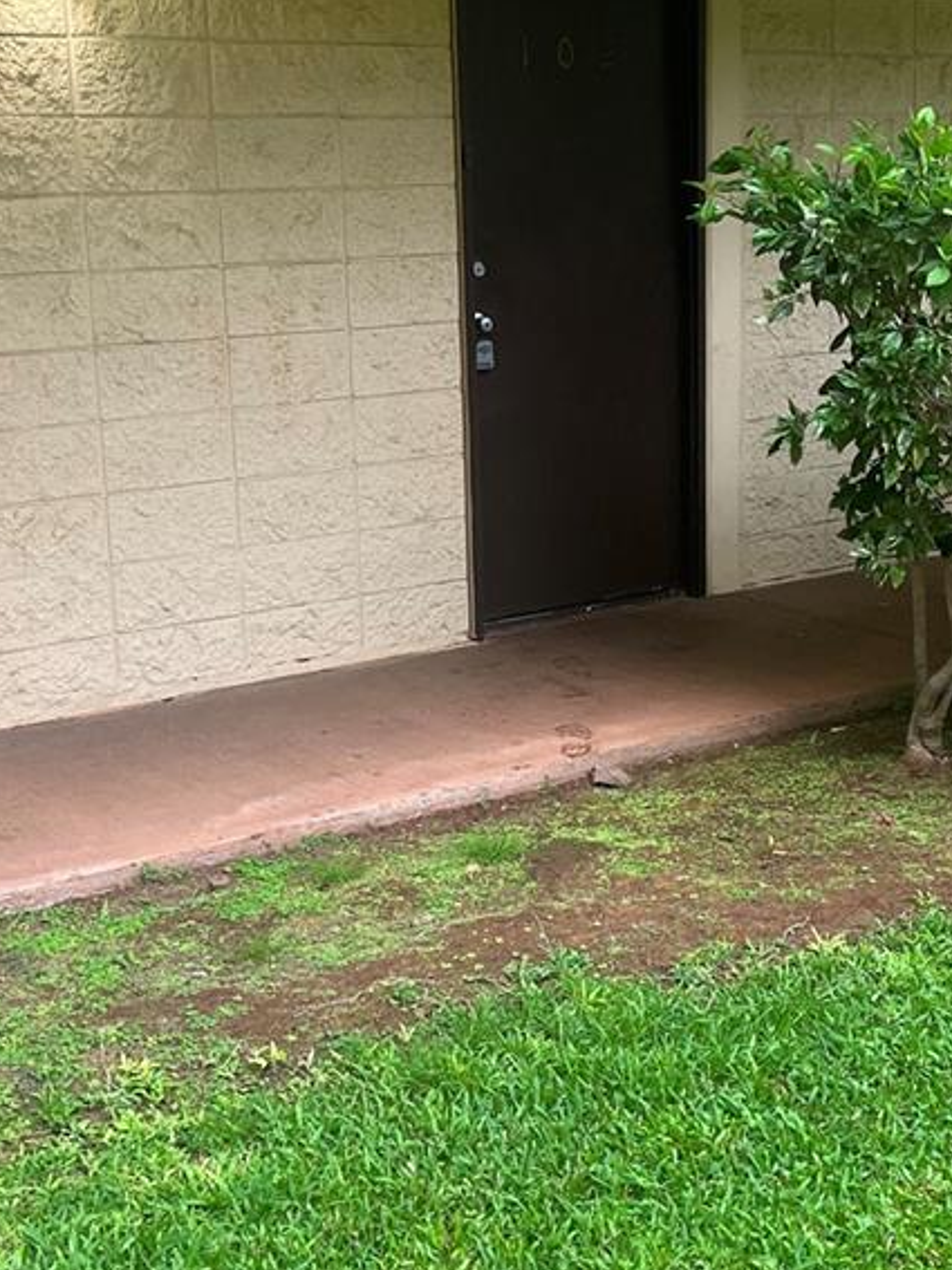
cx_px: 542
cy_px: 656
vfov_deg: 34.9
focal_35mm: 55
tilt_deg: -8.9
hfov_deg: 26.5
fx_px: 2018
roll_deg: +0.2
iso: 125
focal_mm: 5.1
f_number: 1.6
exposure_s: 1/83
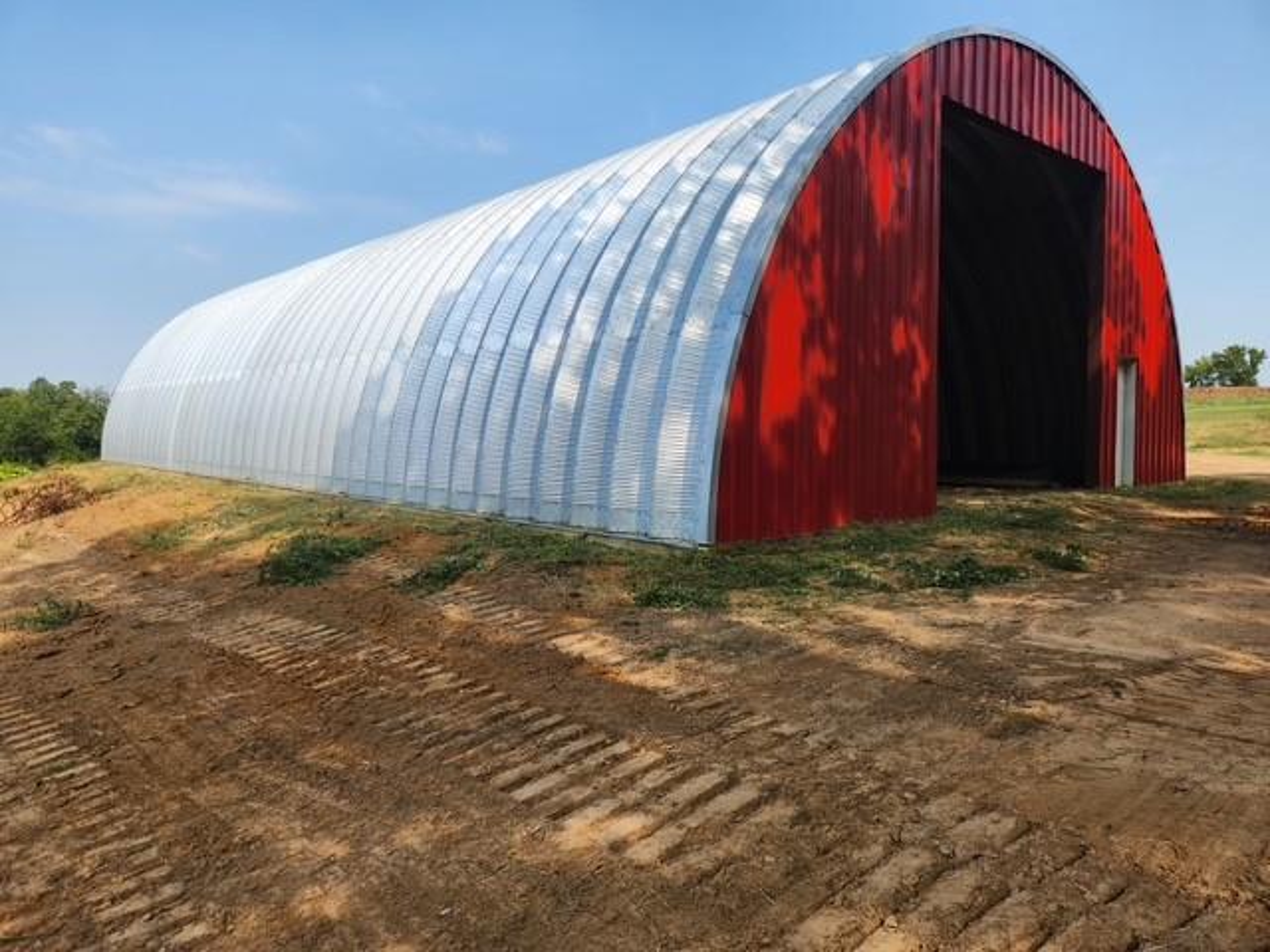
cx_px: 635
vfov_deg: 58.9
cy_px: 476
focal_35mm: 23
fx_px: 844
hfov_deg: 73.9
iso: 20
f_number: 1.8
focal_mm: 5.4
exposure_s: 1/1151
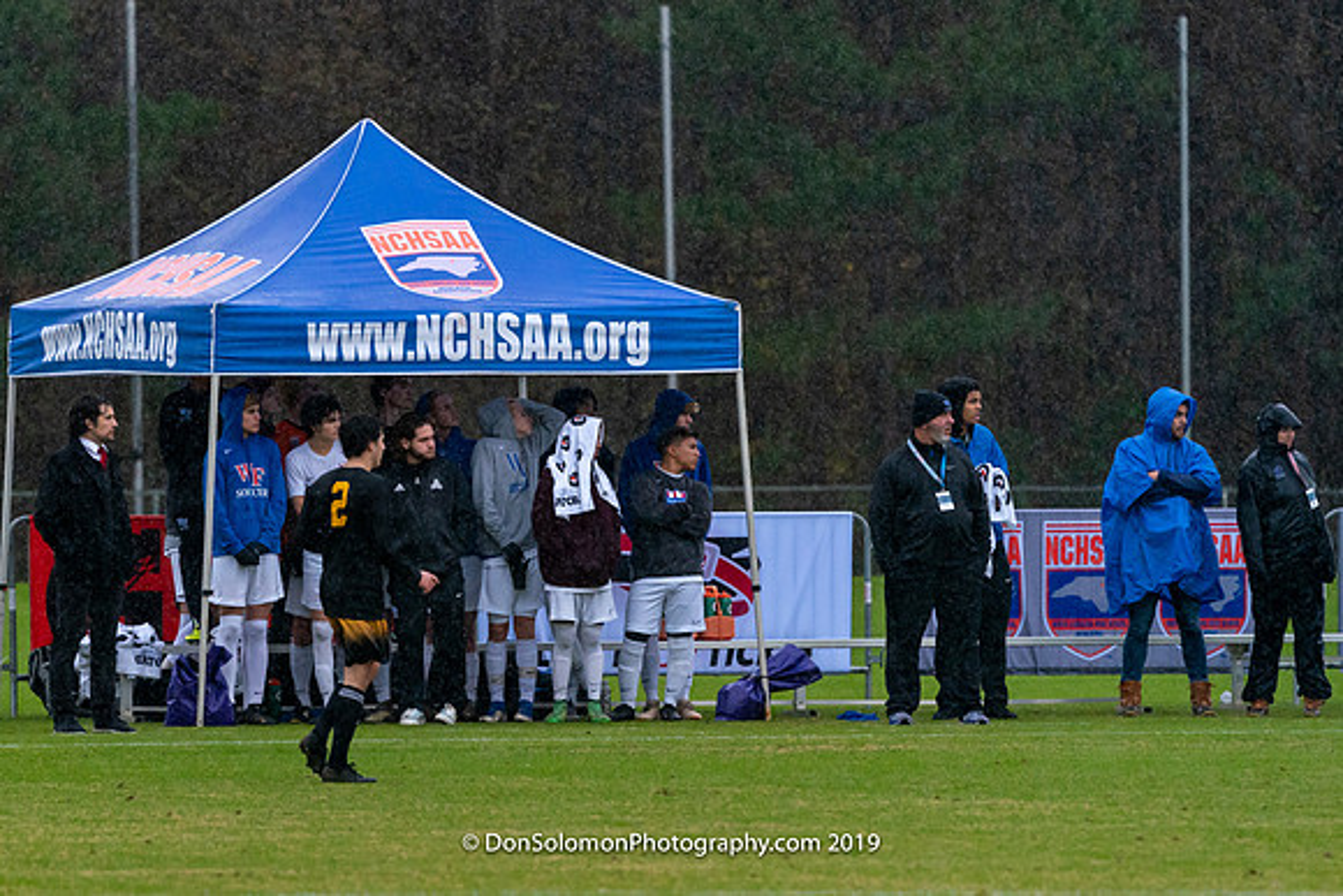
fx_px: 15962
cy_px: 569
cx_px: 454
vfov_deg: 3.2
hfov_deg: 4.8
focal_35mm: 428
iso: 3200
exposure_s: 1/1000
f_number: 5.6
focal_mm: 315
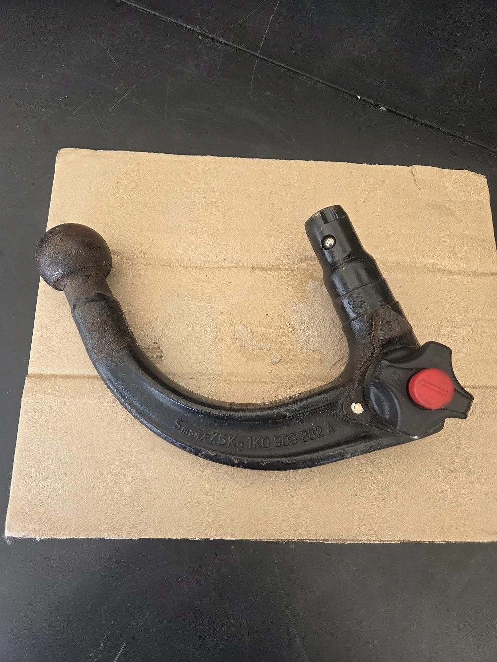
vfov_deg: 73.9
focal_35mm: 23
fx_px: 440
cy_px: 331
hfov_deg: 58.9
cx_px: 248
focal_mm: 5.4
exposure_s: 1/182
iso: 80
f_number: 1.8
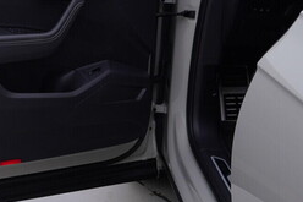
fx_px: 673
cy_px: -1
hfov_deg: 23.9
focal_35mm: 80
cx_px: -24
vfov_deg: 16.7
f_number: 4
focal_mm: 24
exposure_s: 1/80
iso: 125
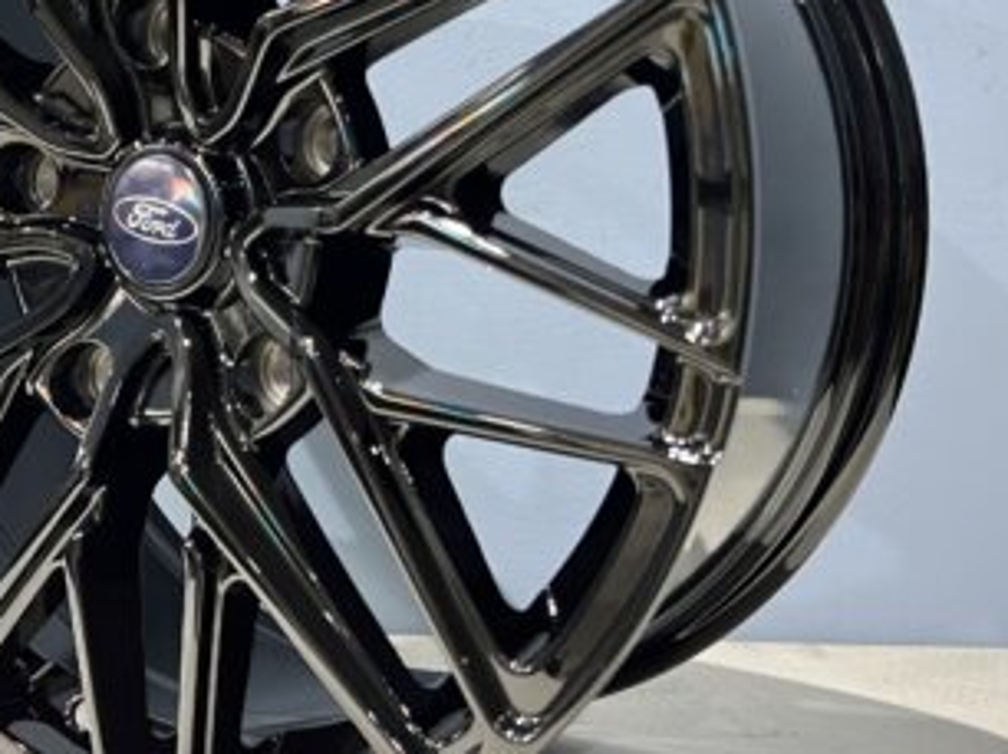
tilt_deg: +0.4
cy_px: 234
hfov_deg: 36.5
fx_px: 1484
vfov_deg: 28.3
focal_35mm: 51
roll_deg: +0.4
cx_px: 237
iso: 500
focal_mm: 5.7
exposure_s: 1/25
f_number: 1.5
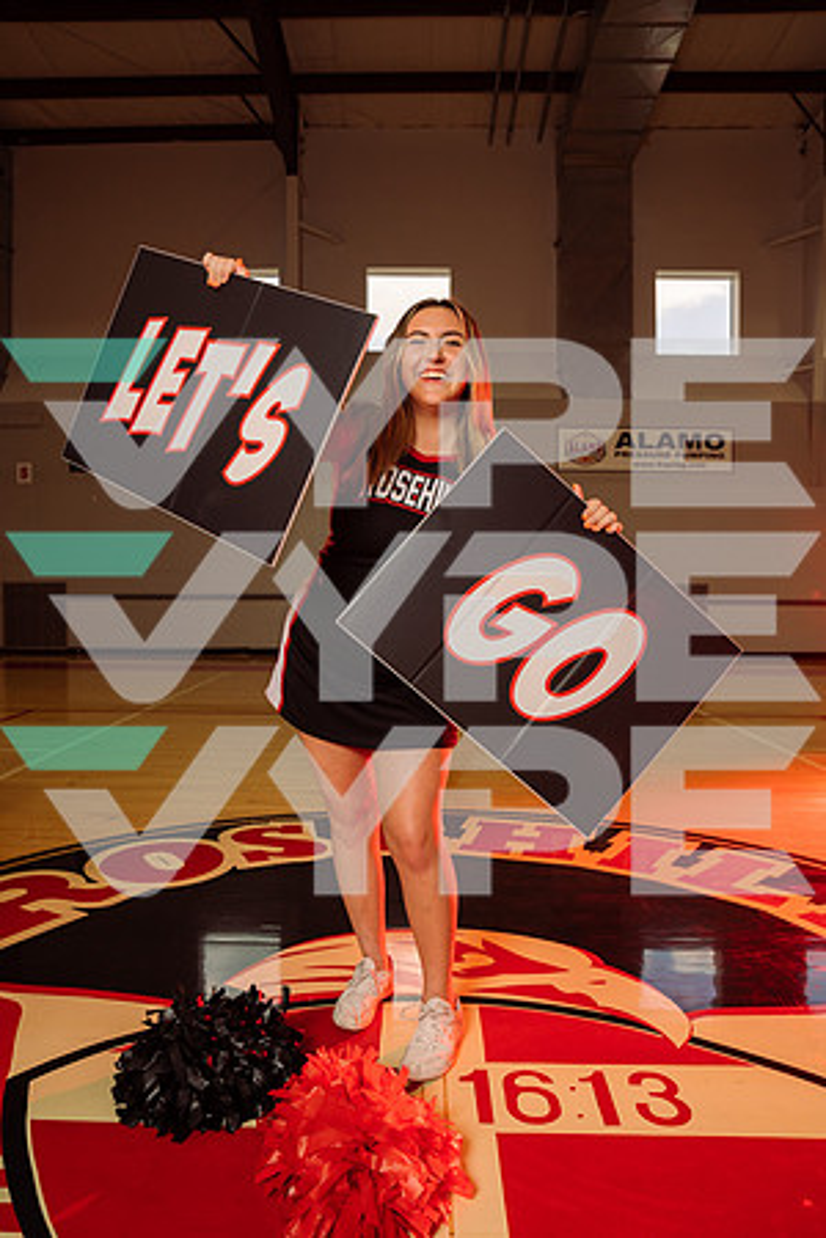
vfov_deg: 73.7
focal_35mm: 24
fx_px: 826
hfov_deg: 53.1
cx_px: 413
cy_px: 619
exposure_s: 1/250
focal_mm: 24
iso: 250
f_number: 6.3
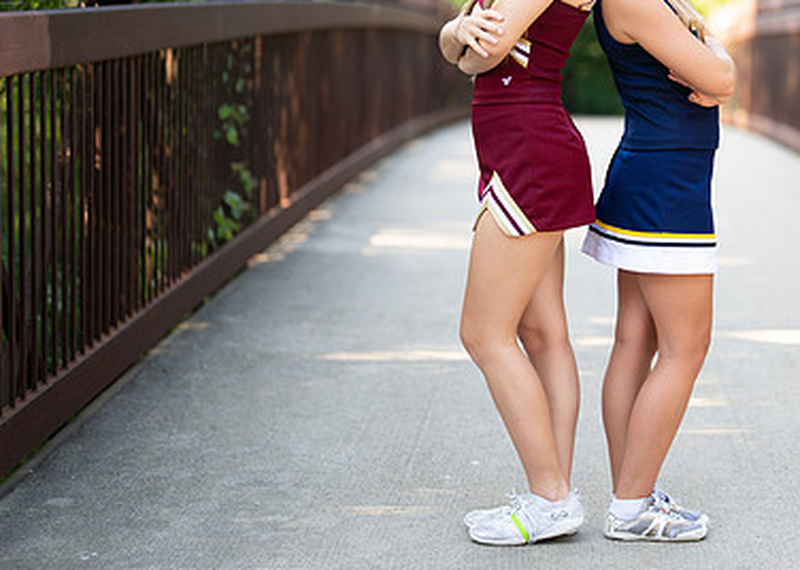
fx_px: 2043
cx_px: 635
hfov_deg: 21.9
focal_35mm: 90
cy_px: 180
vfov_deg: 15.8
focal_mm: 50
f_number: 1.2
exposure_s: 1/500
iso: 100
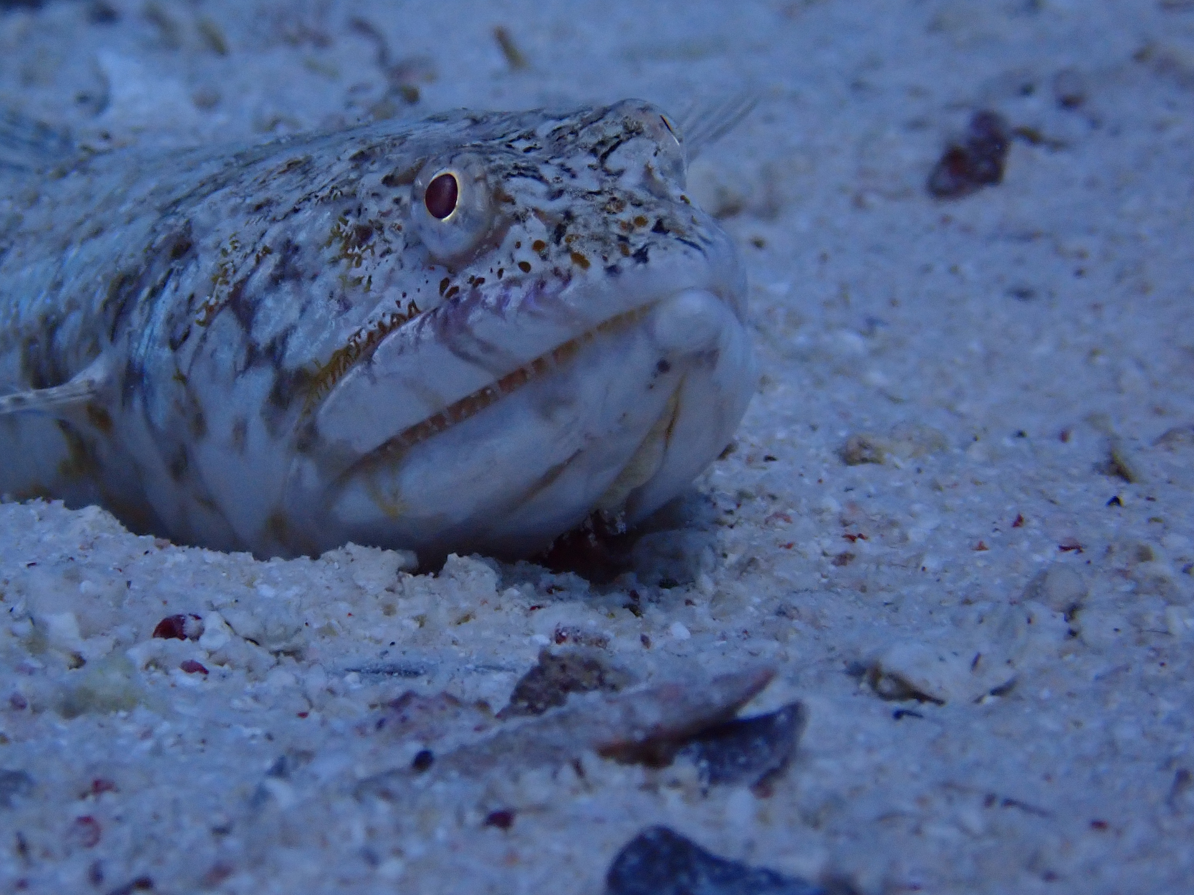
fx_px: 4588
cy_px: 303
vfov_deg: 11.1
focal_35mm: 133
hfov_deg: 14.8
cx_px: 410
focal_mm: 18
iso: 400
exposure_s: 1/200
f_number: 6.3
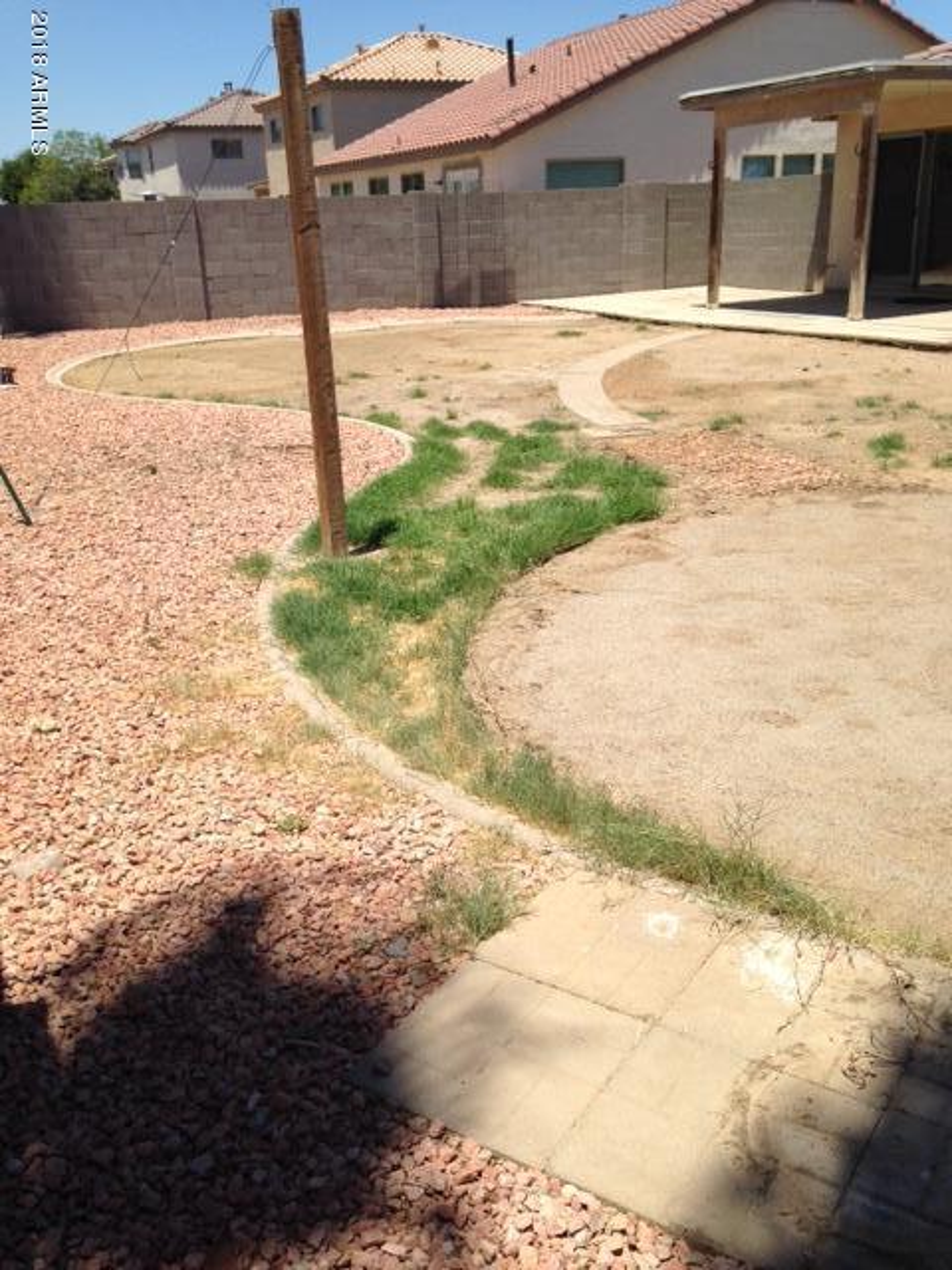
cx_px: 476
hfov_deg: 42.9
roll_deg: -0.6
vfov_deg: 55.4
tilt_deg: -20.6
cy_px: 635
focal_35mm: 33
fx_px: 1210
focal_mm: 4.12
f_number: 2.4
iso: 50
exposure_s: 1/1938
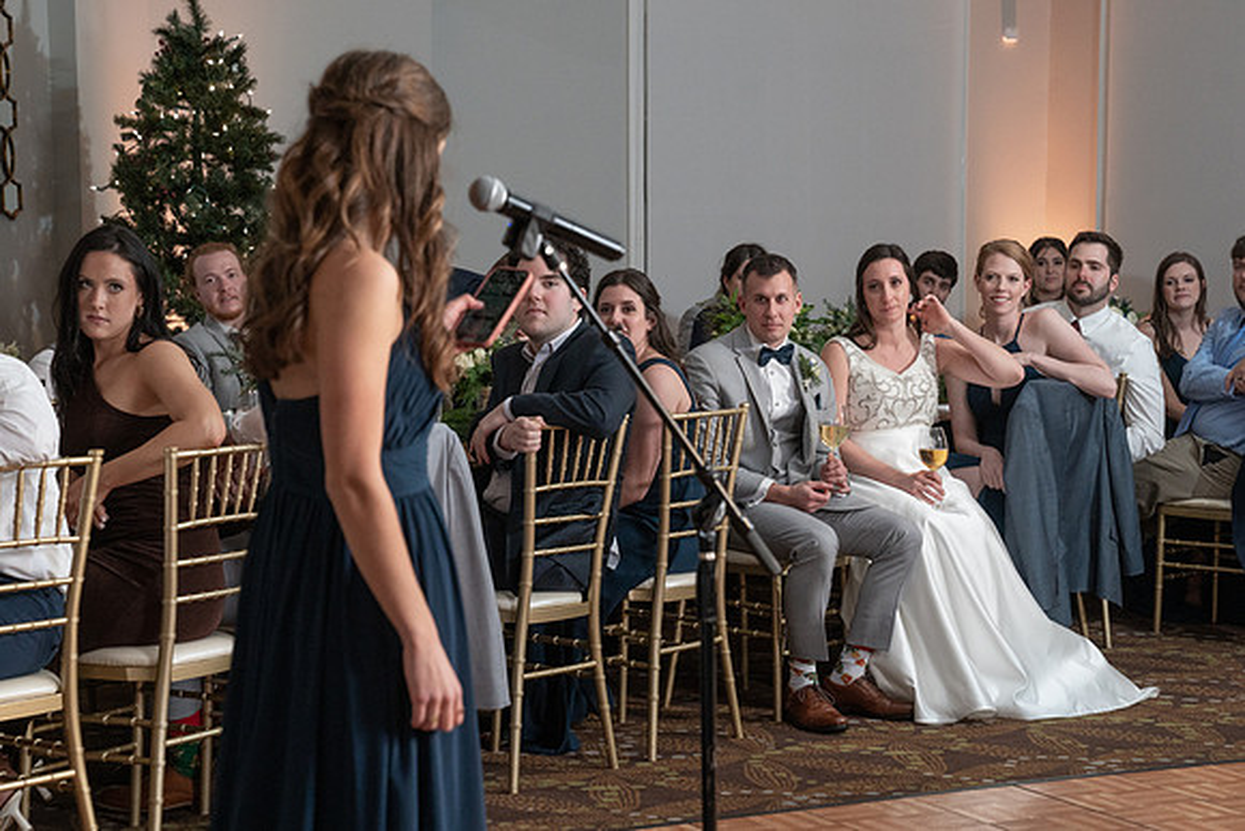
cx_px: 612
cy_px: 407
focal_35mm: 76
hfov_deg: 26.7
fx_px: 2620
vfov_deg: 18.0
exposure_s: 1/200
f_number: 5
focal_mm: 70
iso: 2000
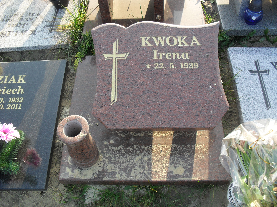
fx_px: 280
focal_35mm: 35
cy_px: 104
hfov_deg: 52.6
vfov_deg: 40.7
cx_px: 138
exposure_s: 1/180
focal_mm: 6.3
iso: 100
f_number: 3.2
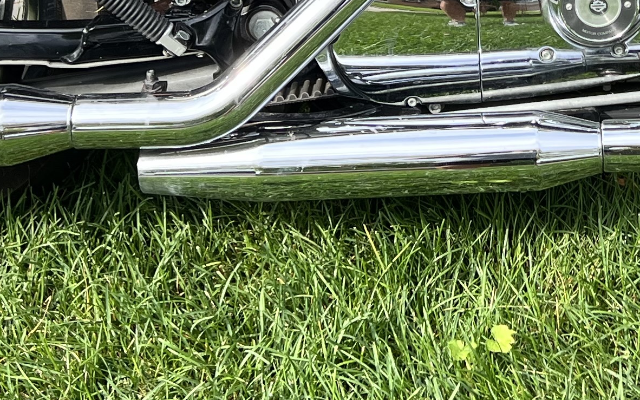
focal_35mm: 94
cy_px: -258
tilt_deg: -27.3
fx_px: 1640
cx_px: 523
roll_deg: -0.7
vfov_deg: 12.9
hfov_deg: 21.8
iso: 50
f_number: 1.5
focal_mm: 5.7
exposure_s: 1/1751
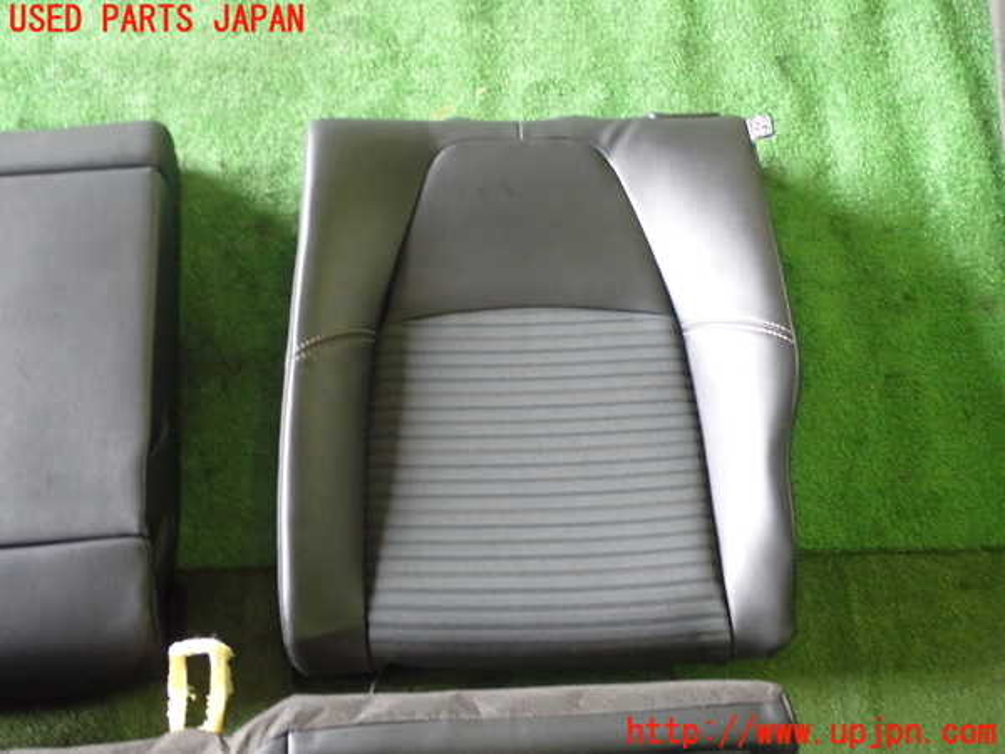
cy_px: 377
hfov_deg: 38.2
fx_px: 1452
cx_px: 502
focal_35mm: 50
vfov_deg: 29.1
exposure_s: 1/20
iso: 800
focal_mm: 9.01
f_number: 3.2
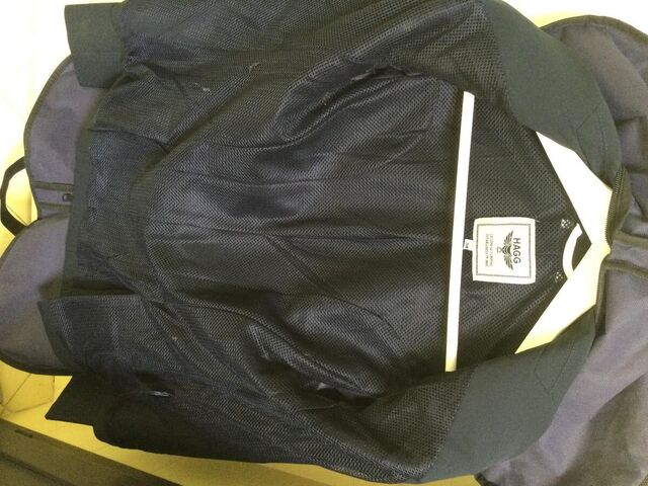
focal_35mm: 31
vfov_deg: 45.4
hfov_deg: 58.4
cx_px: 324
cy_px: 243
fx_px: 580
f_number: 2.4
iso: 200
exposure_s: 1/25
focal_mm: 3.3
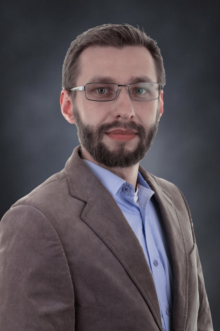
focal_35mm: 75
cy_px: 166
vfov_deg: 27.0
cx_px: 110
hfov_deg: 18.2
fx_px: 687
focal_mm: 50
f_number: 9
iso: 100
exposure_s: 1/160
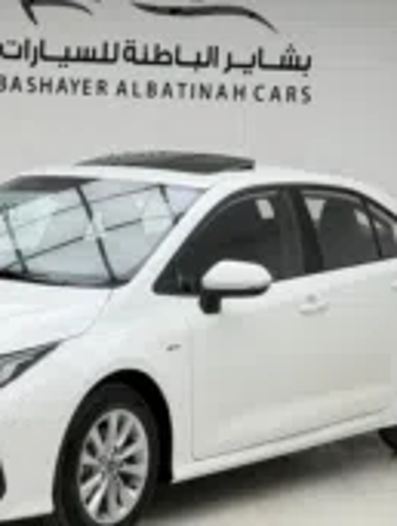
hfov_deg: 13.2
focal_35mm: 112
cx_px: 102
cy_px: 305
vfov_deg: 17.5
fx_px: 1706
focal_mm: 6.76
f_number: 1.78
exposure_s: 1/243
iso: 64
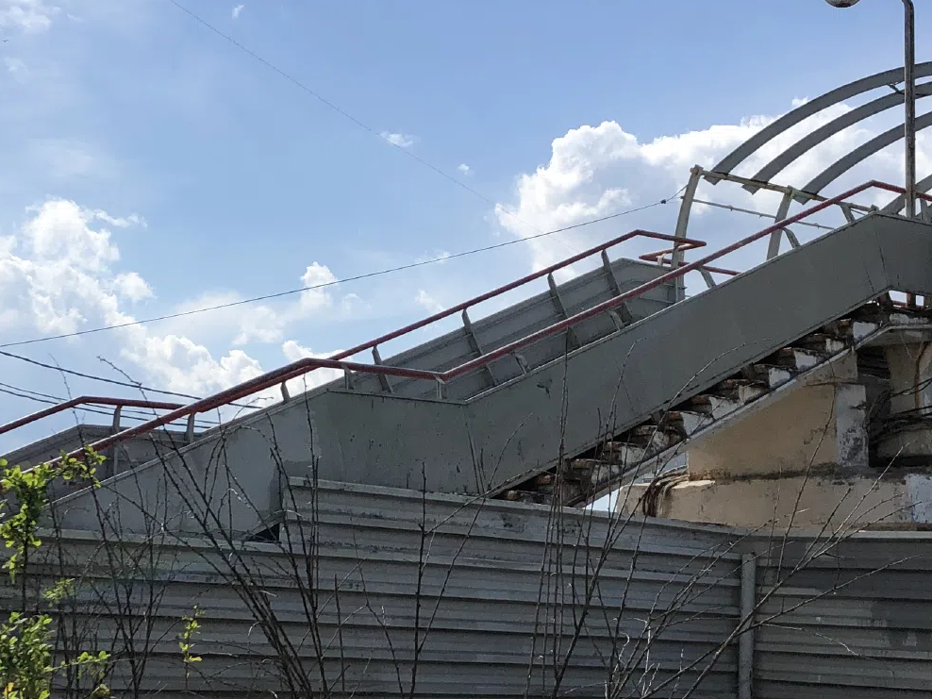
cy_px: 356
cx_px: 394
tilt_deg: +7.3
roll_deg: -0.7
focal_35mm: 68
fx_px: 1831
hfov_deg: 28.5
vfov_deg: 21.6
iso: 20
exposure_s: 1/3745
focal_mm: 4
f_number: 1.8
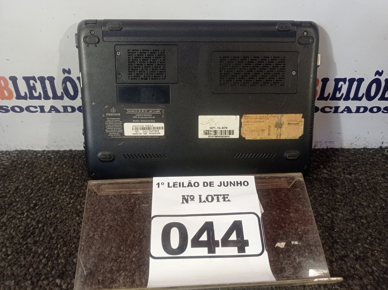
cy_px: 145
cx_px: 194
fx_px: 314
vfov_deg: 49.7
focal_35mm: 28
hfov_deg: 63.5
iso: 113
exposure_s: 1/60
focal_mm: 4.7
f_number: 1.79
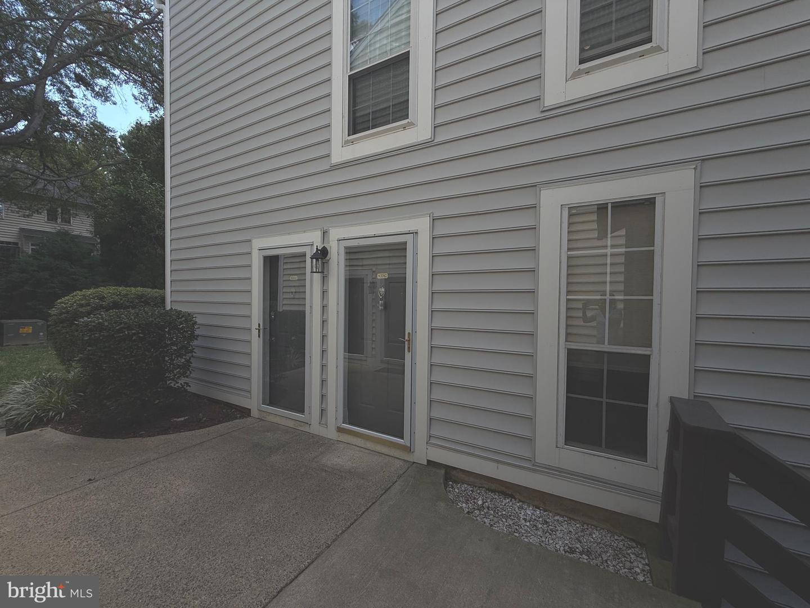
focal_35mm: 14
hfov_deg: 102.1
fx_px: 328
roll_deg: -0.2
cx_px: 405
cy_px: 304
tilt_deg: -0.9
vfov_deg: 85.7
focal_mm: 2.22
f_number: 2.2
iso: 50
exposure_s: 1/1339
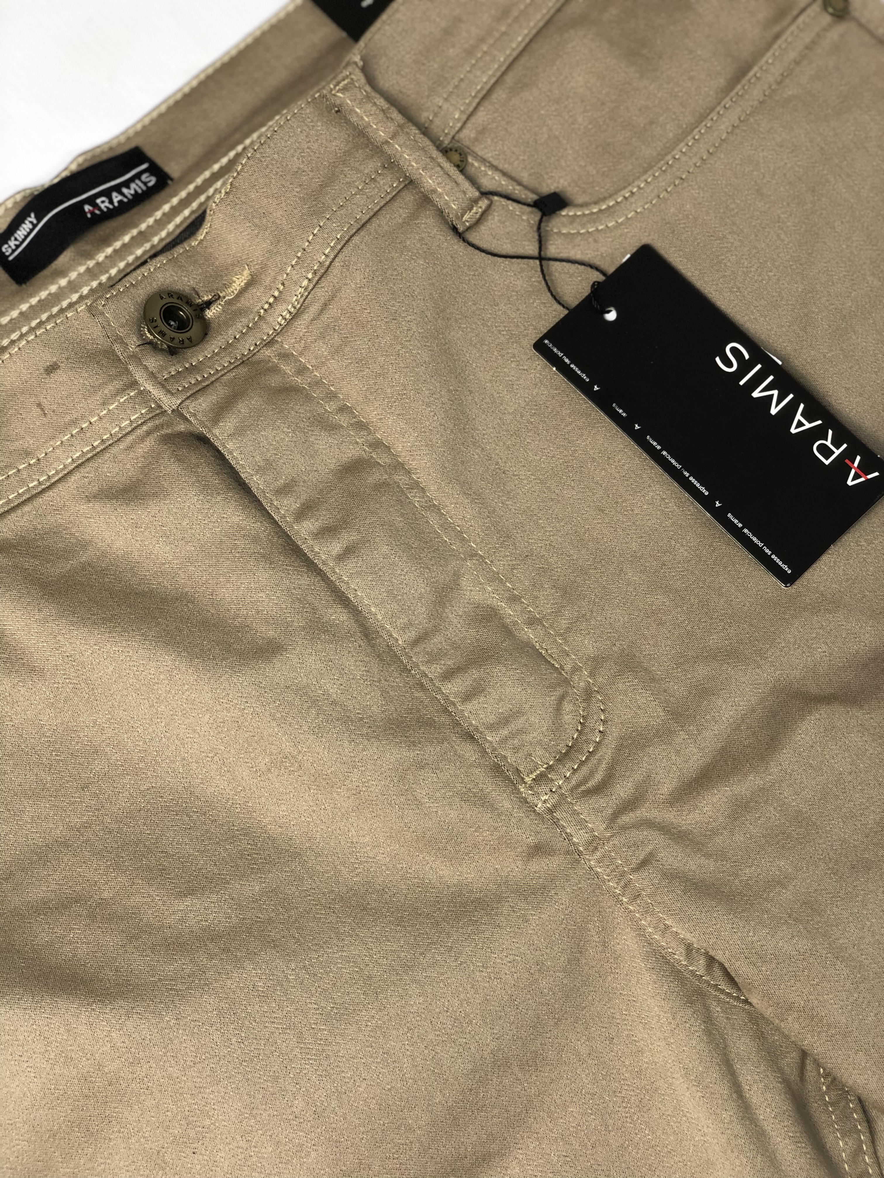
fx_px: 1771
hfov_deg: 28.0
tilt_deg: -75.0
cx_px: 442
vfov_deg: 36.8
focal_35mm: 52
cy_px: 589
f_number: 2.4
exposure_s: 1/60
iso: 50
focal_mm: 6
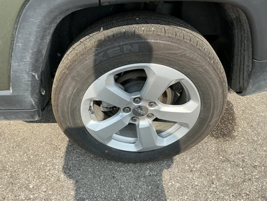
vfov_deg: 49.7
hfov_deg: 63.4
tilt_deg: -41.0
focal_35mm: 28
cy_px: 100
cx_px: 134
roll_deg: -2.2
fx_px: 216
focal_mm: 3
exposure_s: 1/1195
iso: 25
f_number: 1.8
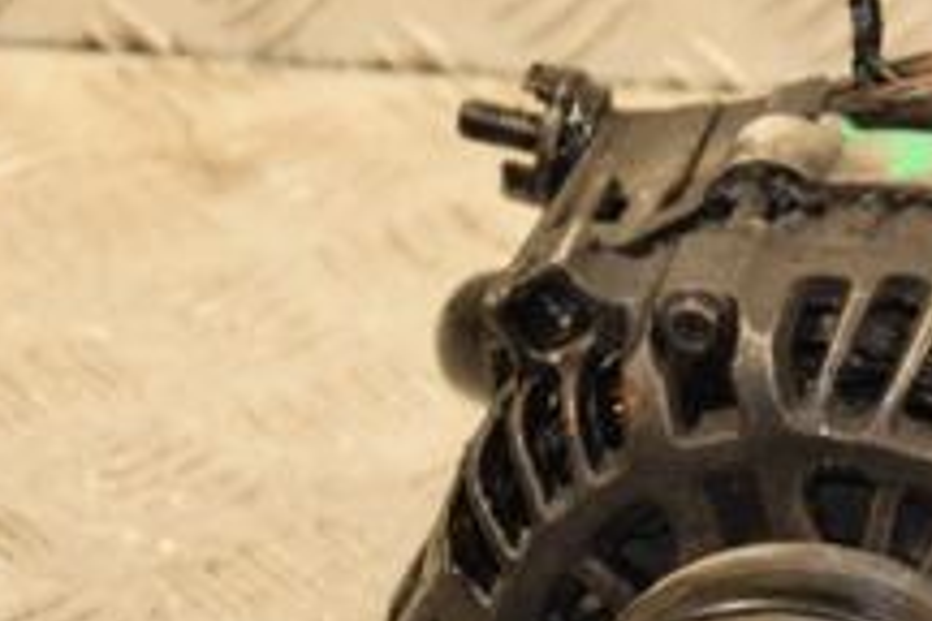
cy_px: 470
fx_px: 6679
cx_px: 962
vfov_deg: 5.3
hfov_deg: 7.9
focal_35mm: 258
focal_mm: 62
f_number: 5.3
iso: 800
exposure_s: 1/100
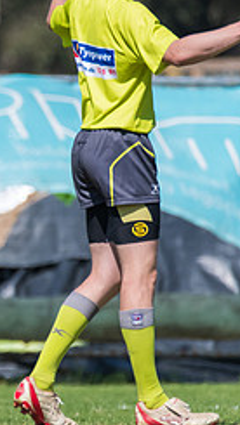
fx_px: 22321
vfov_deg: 1.1
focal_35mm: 1975
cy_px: 244
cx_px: -325
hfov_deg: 0.6
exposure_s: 1/4000
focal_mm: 600
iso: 800
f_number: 6.3
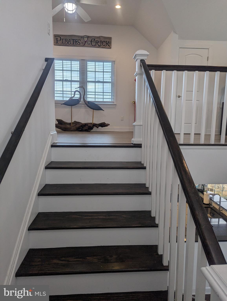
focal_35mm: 24
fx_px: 209
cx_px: 114
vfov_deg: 71.5
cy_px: 150
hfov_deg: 56.9
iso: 42
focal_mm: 6.81
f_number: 1.85
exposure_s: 1/141
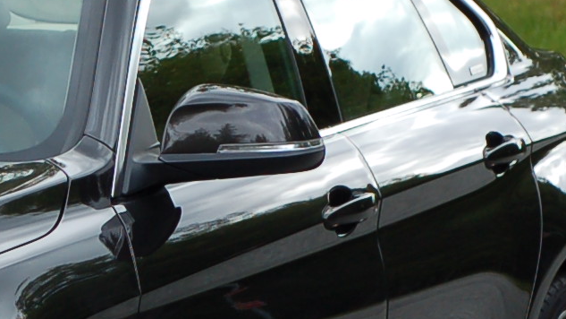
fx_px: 5598
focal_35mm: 373
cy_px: 345
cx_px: -266
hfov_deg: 5.7
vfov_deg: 3.3
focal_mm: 50
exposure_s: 1/200
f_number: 5
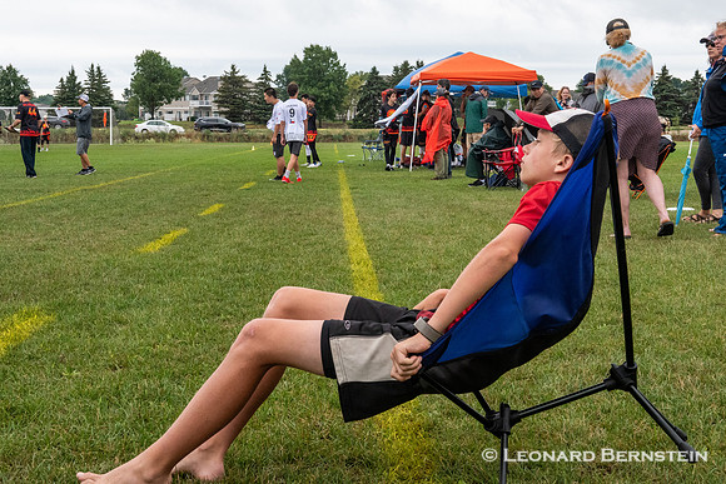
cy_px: 222
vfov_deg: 22.0
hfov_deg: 32.5
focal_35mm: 62
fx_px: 1247
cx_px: 394
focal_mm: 38
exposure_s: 1/400
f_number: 11
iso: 1600
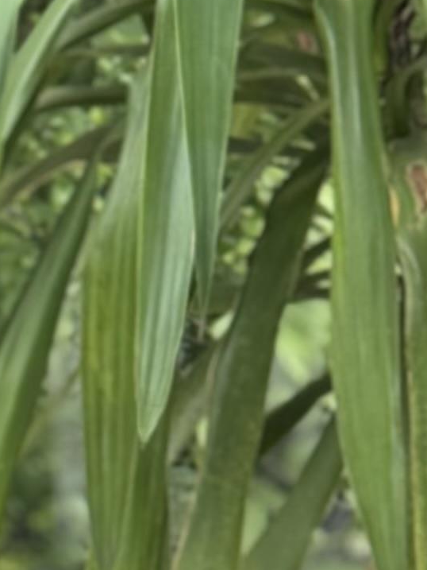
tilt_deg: -37.9
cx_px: -487
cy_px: 866
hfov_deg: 5.4
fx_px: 4439
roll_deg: +2.6
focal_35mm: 270
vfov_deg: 7.2
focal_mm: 6.76
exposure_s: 1/121
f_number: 1.78
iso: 50
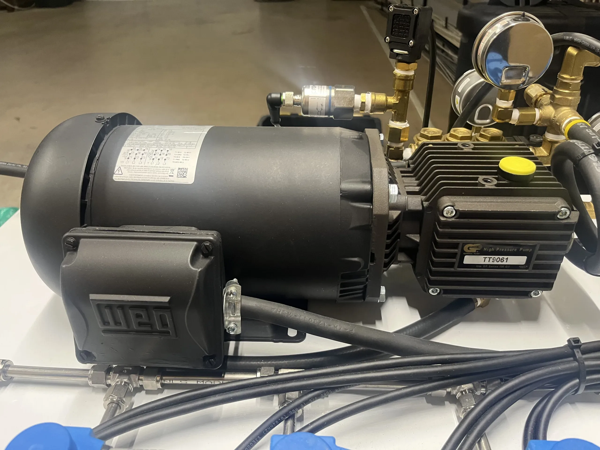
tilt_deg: -31.8
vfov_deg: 53.1
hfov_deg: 67.3
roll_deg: +0.7
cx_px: 300
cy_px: 225
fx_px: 451
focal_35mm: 26
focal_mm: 5.1
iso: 200
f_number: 1.6
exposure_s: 1/60
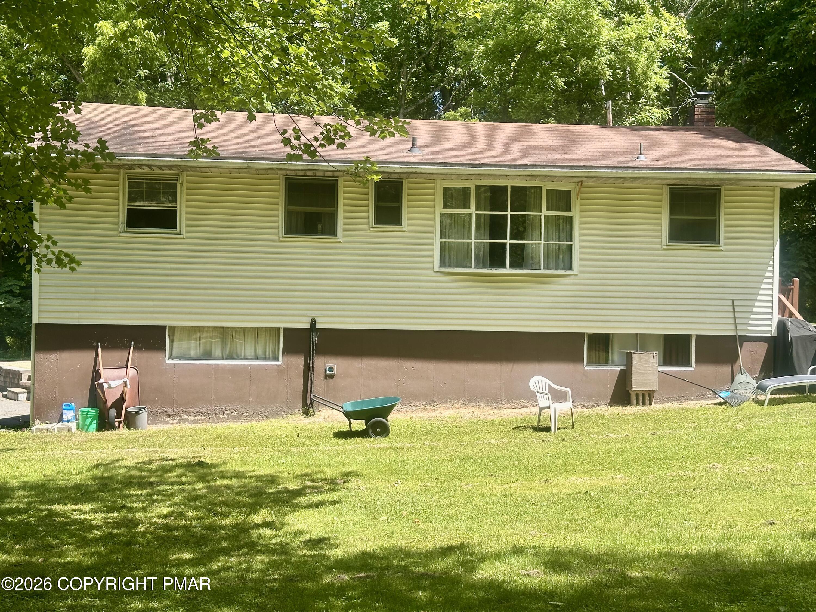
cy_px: 306
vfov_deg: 30.3
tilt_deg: +1.8
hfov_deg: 39.7
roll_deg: -1.5
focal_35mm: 48
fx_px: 1131
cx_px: 408
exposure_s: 1/1433
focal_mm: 6.86
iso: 64
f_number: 1.78
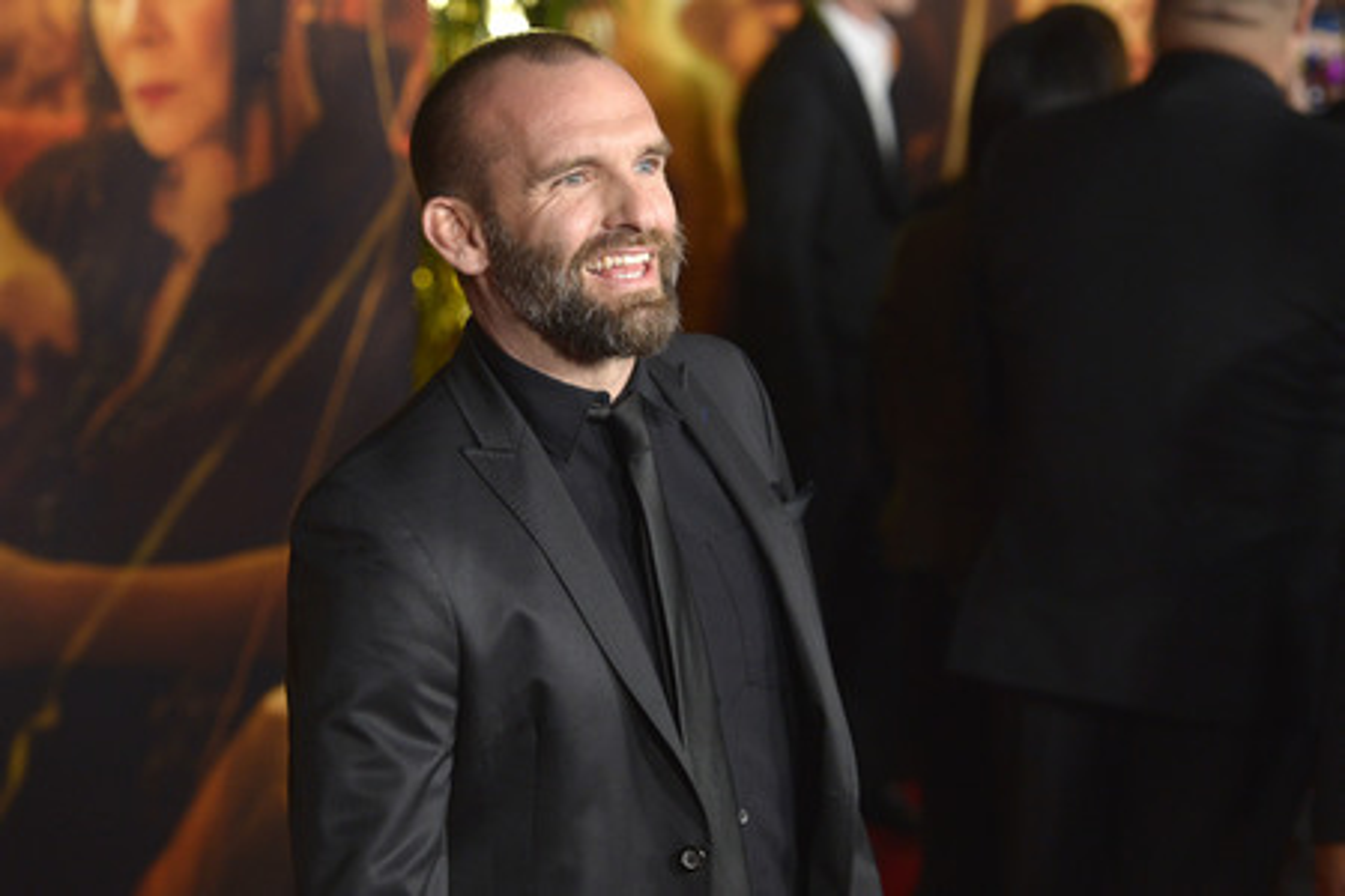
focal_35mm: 122
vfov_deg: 11.2
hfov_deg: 16.8
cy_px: 448
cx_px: 672
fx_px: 4558
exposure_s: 1/320
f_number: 5
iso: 2000
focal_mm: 122
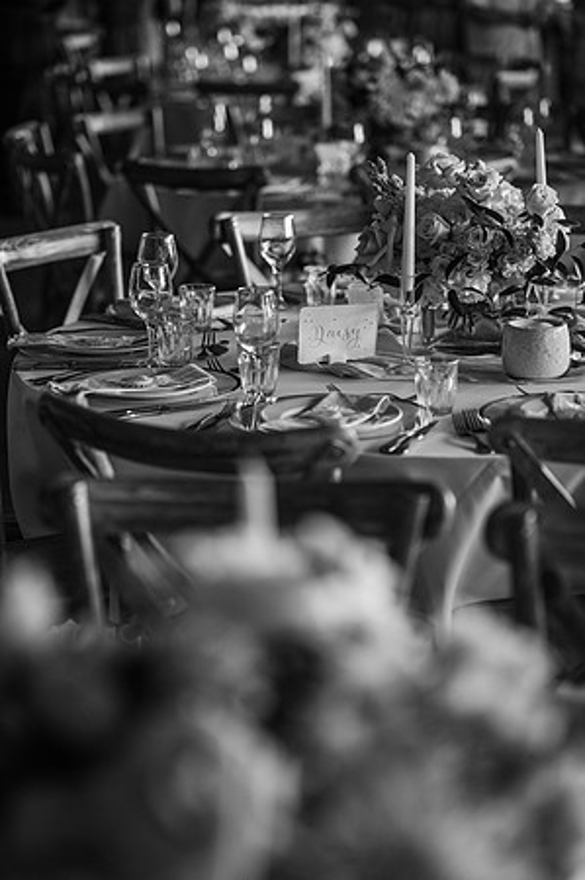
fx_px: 2077
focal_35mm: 85
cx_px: 292
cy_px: 440
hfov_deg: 16.0
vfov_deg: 23.9
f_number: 2.2
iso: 1250
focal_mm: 85
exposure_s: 1/200
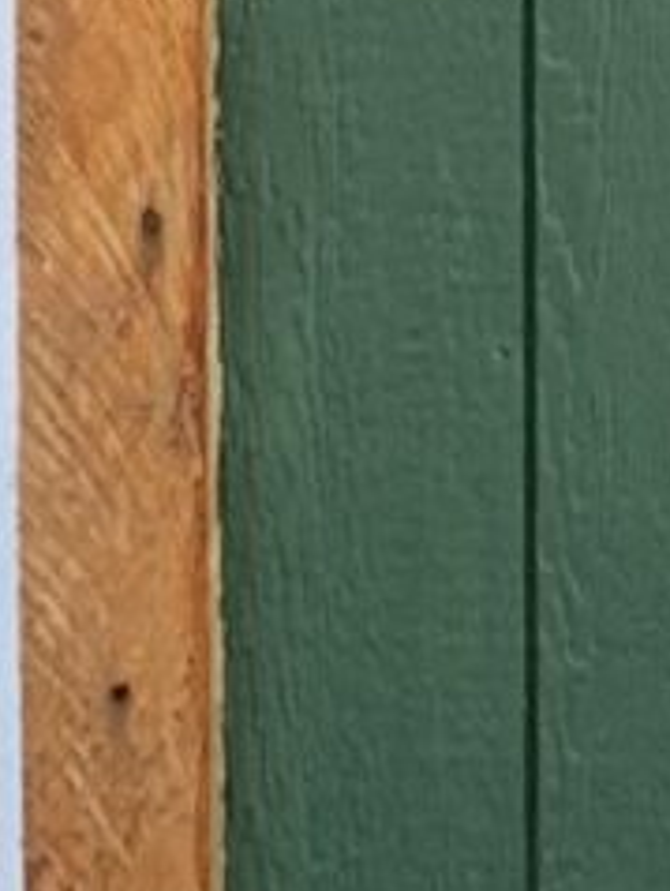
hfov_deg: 6.1
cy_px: -844
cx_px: 1512
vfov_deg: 8.1
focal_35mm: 235
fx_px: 6054
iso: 80
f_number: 2.2
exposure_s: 1/122
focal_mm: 2.71
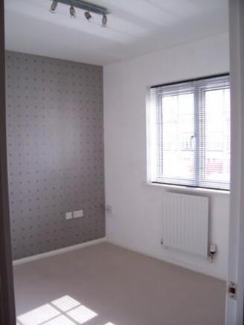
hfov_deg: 41.8
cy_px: 162
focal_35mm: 34
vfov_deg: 53.9
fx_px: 319
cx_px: 122
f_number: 2.7
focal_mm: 5.6
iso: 80
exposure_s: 1/73.2
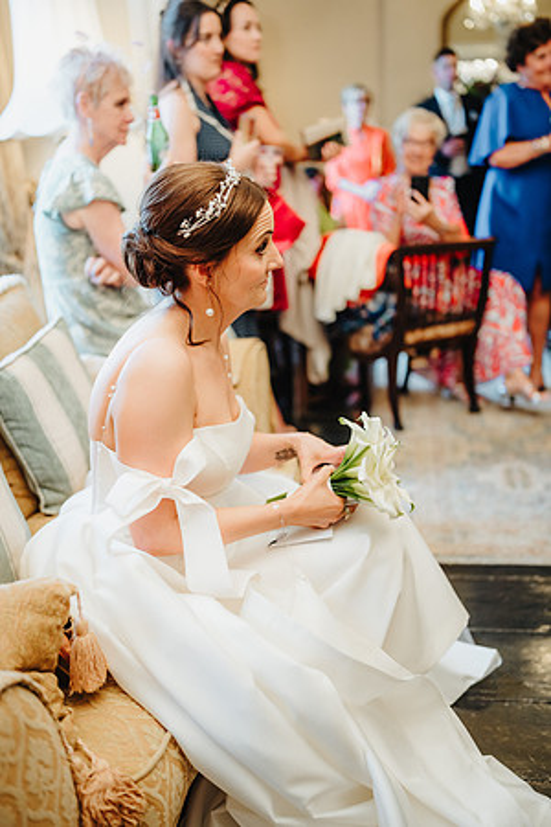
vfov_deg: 54.4
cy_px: 414
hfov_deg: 37.9
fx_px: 803
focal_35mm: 35
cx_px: 276
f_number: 1.4
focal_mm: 35
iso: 500
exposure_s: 1/200
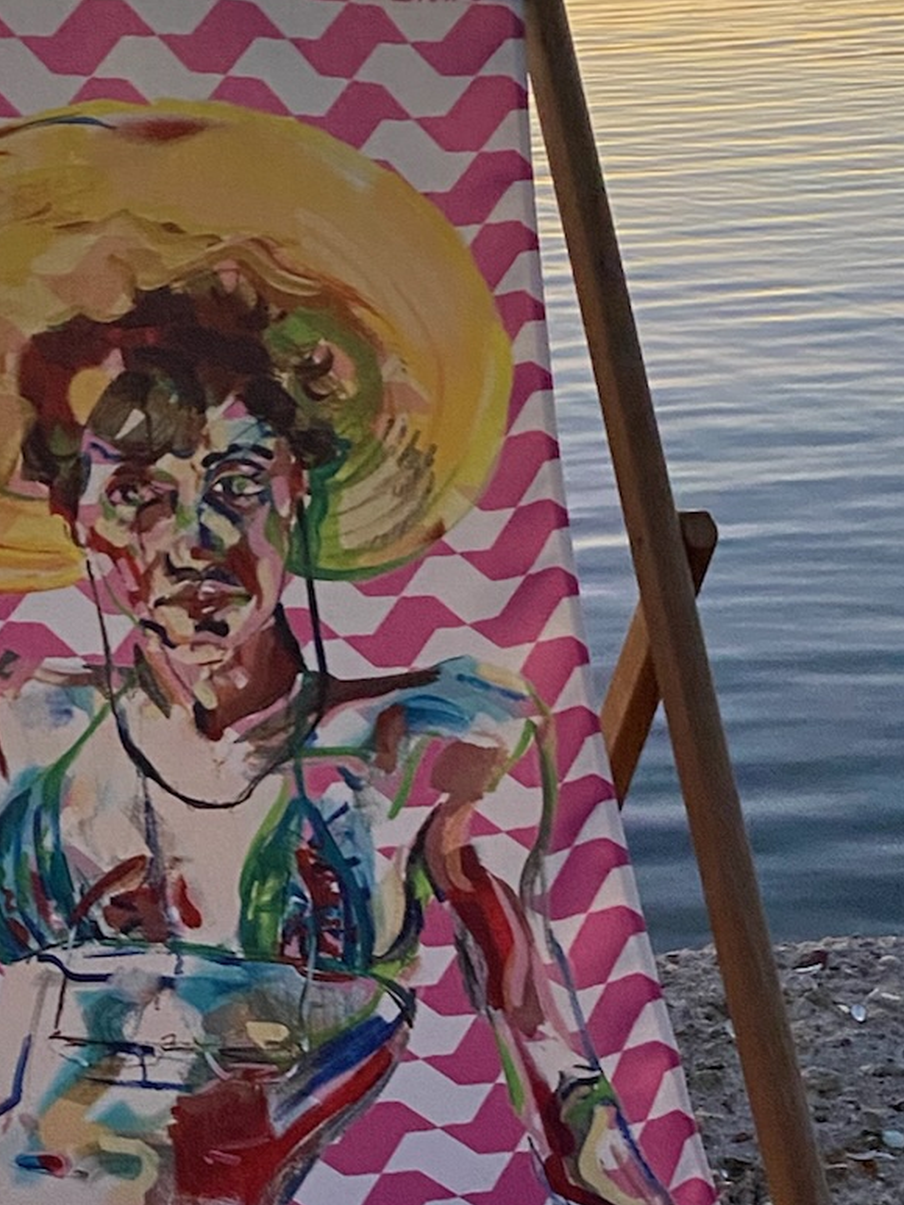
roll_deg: +3.8
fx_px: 2403
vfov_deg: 27.4
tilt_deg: -27.5
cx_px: 295
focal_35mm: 69
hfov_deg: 21.2
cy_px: 1030
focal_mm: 4.25
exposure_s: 1/39
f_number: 1.8
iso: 640
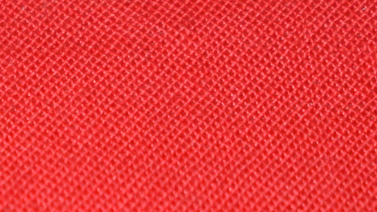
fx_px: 3691
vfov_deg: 3.3
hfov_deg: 5.7
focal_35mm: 369
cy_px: 143
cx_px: -372
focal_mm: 55
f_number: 5.6
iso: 1250
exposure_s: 1/200
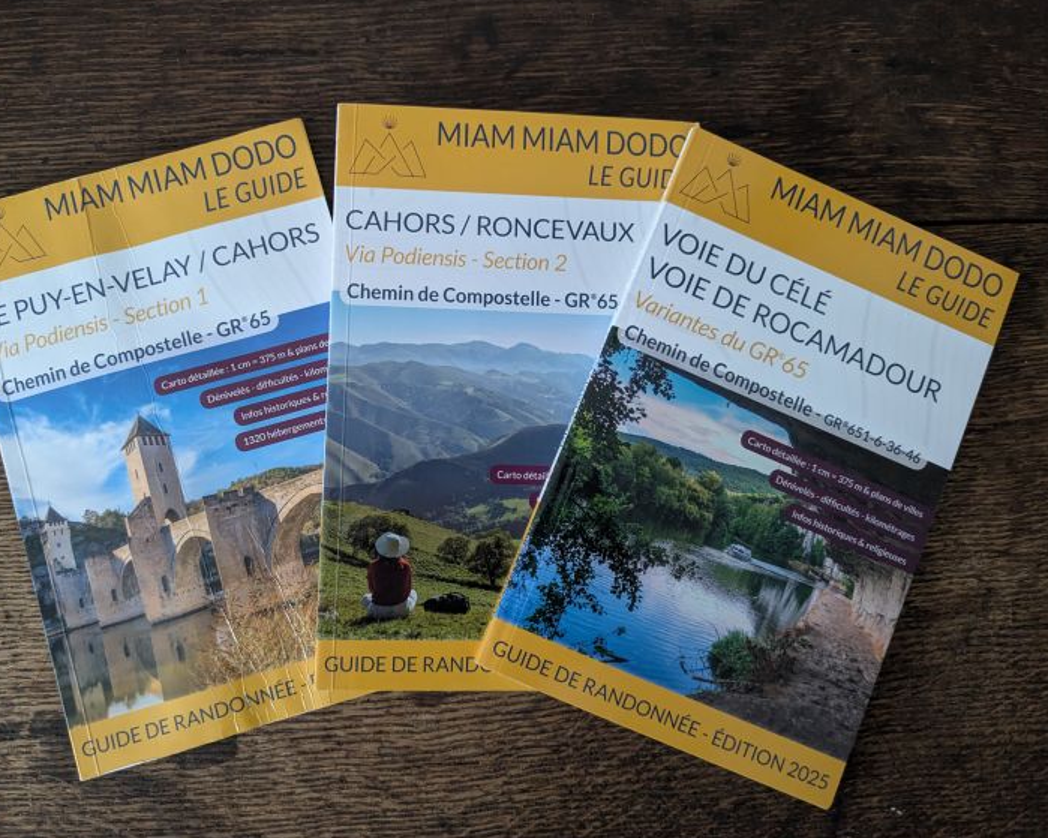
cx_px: 488
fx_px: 899
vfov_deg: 50.0
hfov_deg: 60.4
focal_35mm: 29
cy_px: 422
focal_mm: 4.38
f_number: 1.73
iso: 710
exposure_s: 1/50
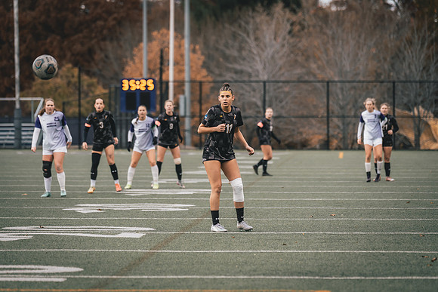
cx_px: 219
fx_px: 2753
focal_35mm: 226
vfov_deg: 6.1
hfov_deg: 9.1
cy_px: 146
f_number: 2.8
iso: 400
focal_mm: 150
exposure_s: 1/1000
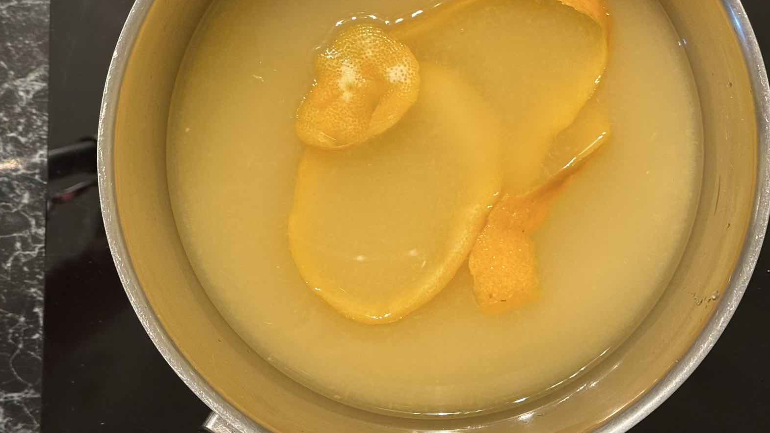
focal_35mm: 64
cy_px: 146
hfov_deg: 32.8
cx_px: 396
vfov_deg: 18.8
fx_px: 1307
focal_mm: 6.86
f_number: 1.78
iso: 250
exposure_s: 1/50
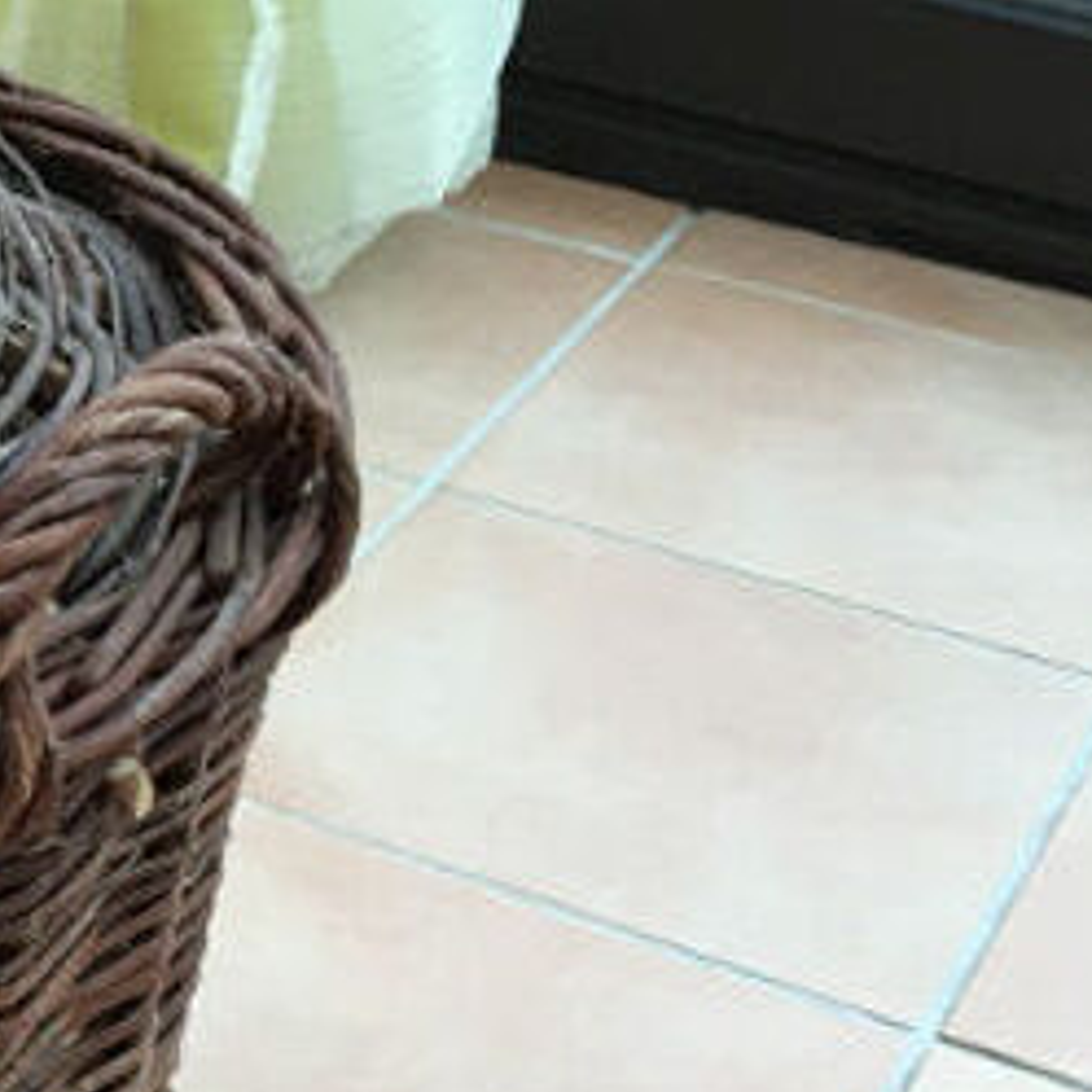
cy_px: 763
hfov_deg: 15.3
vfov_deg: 16.8
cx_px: -653
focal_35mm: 103
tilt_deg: -34.4
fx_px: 3676
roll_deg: -2.1
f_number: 2.2
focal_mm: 4.15
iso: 32
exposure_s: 1/33
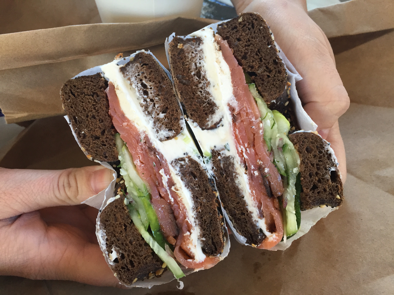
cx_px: 197
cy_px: 148
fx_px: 330
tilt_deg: -53.5
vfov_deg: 48.2
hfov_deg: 61.7
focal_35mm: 29
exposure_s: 1/30
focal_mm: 4.15
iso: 40
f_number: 2.2
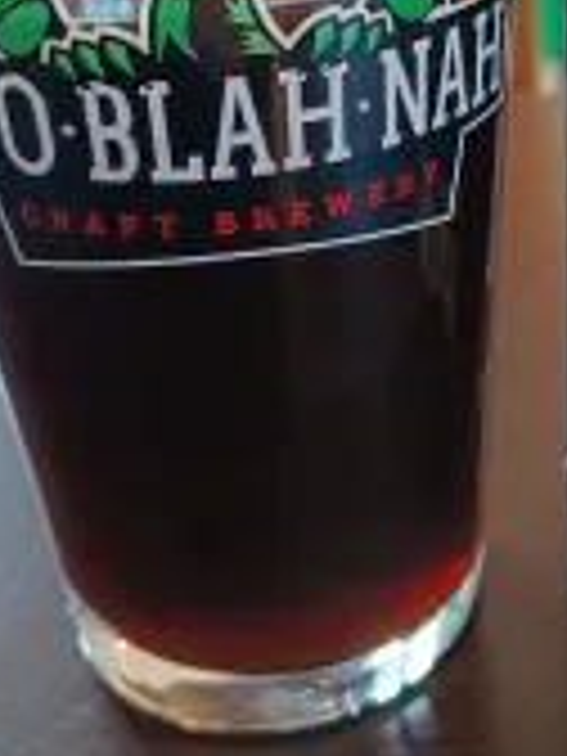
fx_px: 1245
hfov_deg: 25.1
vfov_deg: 32.6
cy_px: 122
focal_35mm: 57
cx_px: 477
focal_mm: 5.59
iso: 451
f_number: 1.88
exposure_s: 1/50.1
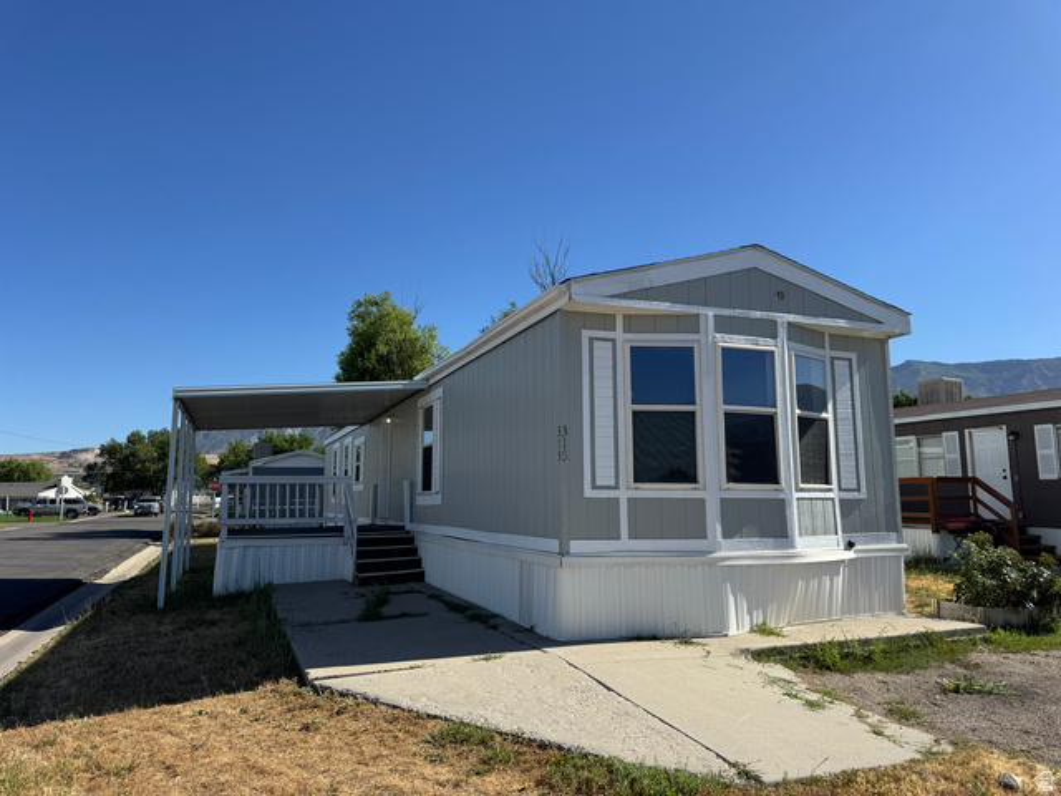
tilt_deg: +8.2
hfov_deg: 71.6
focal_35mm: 24
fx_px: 736
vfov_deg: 56.8
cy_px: 398
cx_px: 530
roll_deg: +0.2
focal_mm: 6.76
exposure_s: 1/4950
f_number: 1.78
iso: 80
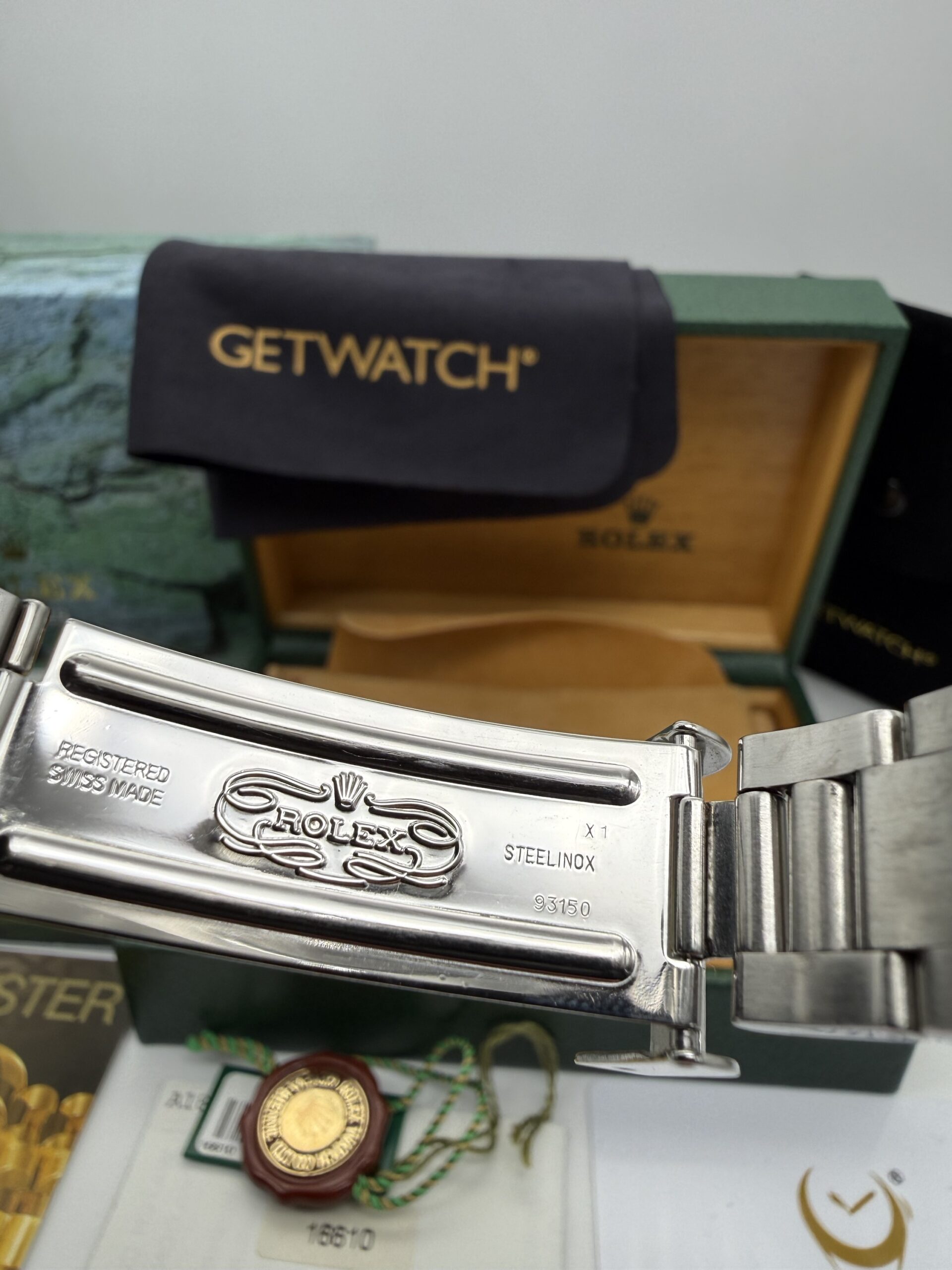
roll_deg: -1.1
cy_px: 635
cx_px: 476
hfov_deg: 56.8
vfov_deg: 71.6
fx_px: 880
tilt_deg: -29.1
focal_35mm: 24
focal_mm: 2.22
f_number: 2.2
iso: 40
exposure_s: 1/286
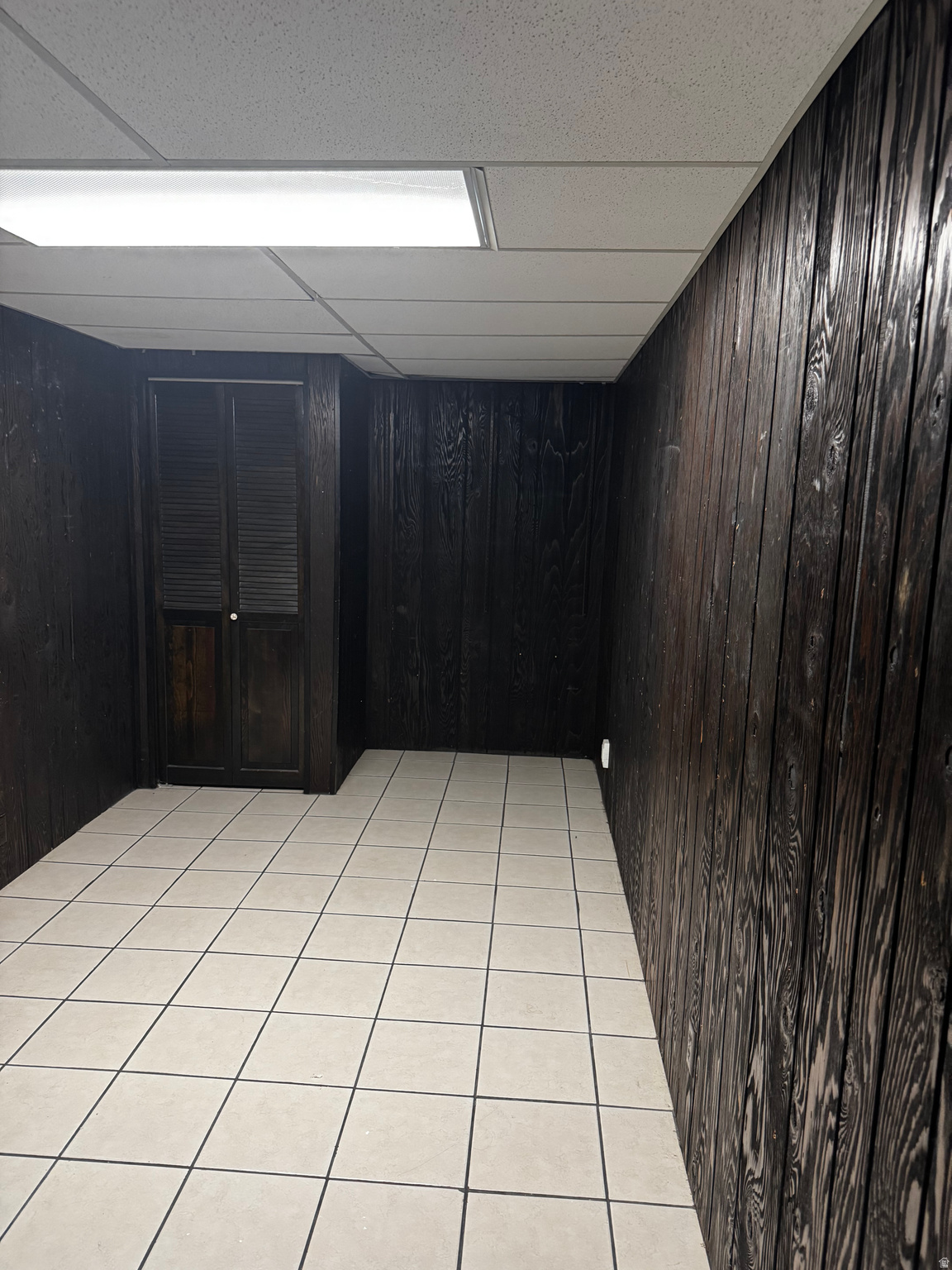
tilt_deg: -9.4
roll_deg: -0.9
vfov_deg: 71.6
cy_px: 635
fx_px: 880
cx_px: 476
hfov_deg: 56.8
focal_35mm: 24
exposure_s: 1/60
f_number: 1.78
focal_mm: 6.76
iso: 400
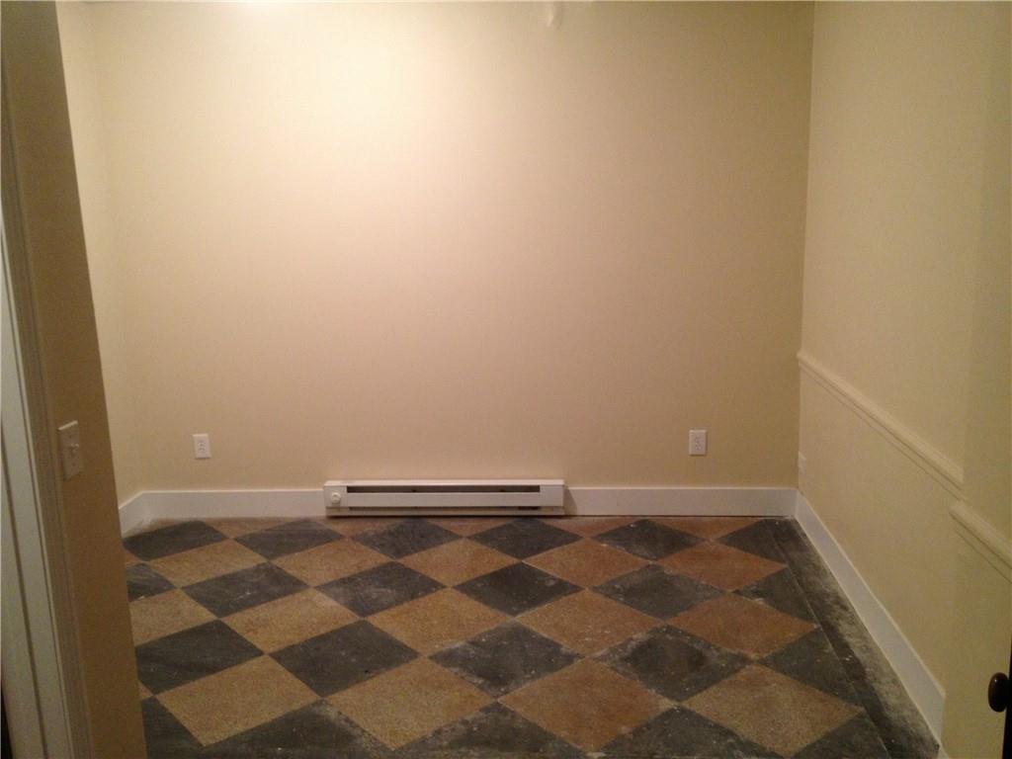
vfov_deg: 40.7
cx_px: 506
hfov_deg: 52.6
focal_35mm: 35
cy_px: 380
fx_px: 1023
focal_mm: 4.28
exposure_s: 1/20
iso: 160
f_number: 2.4
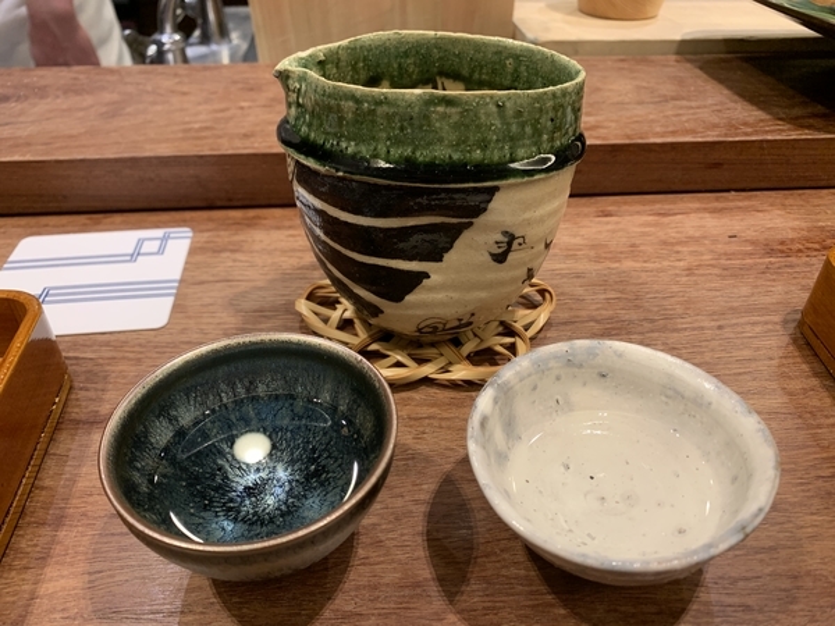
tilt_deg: -37.1
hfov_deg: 67.3
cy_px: 313
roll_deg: -0.2
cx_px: 418
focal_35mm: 26
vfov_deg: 53.1
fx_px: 627
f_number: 1.8
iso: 100
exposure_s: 1/50
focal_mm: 4.25
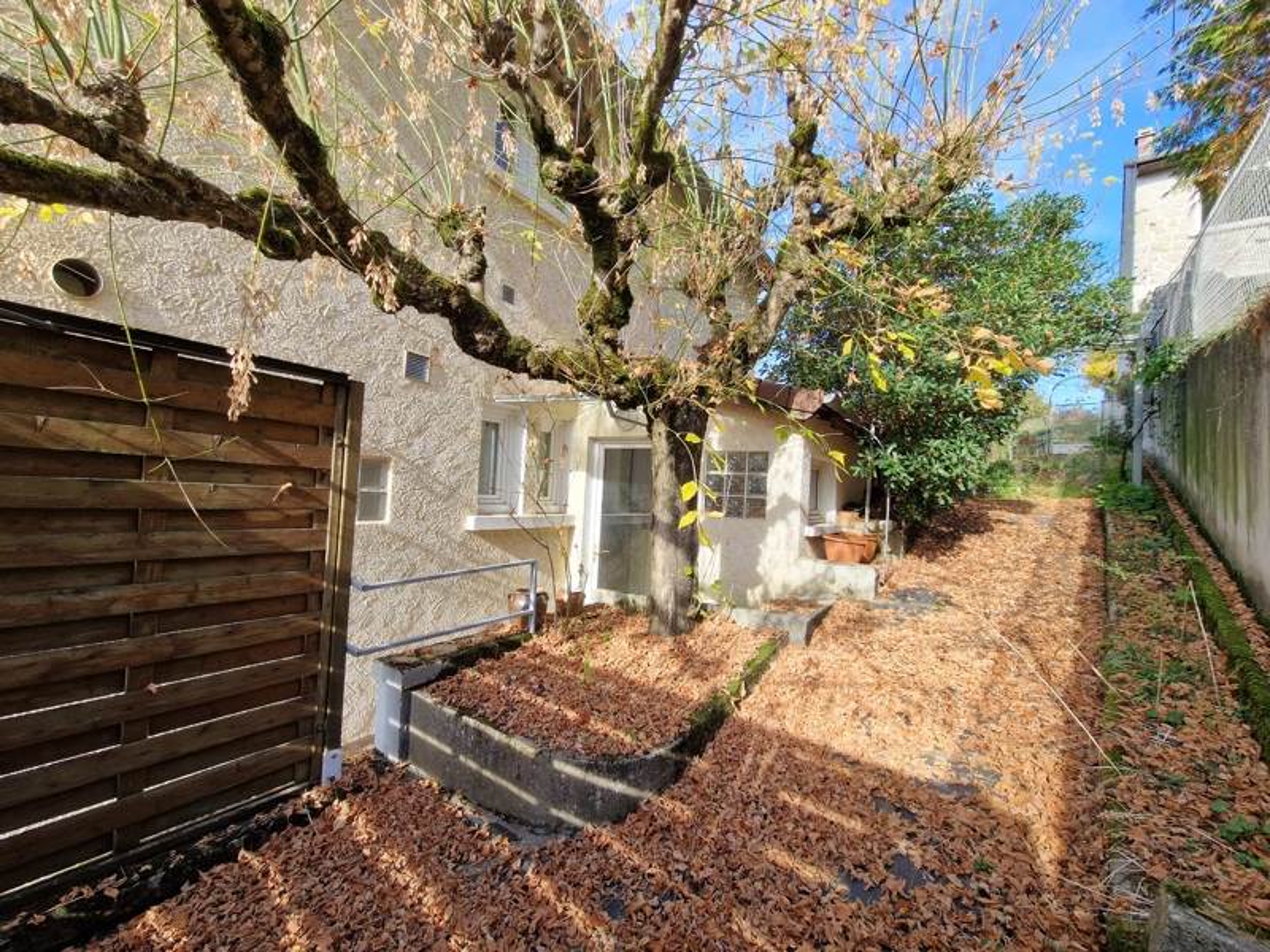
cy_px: 476
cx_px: 635
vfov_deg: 89.9
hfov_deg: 106.2
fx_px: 477
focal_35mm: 13
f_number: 2.2
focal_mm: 2.2
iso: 50
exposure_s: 1/306
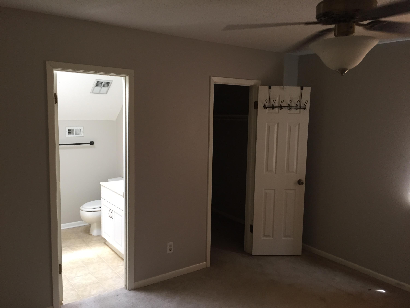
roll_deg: -1.6
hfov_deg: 61.7
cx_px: 205
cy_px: 154
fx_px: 343
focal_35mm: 29
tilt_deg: -7.2
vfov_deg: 48.2
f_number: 2.2
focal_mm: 4.15
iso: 100
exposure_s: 1/30
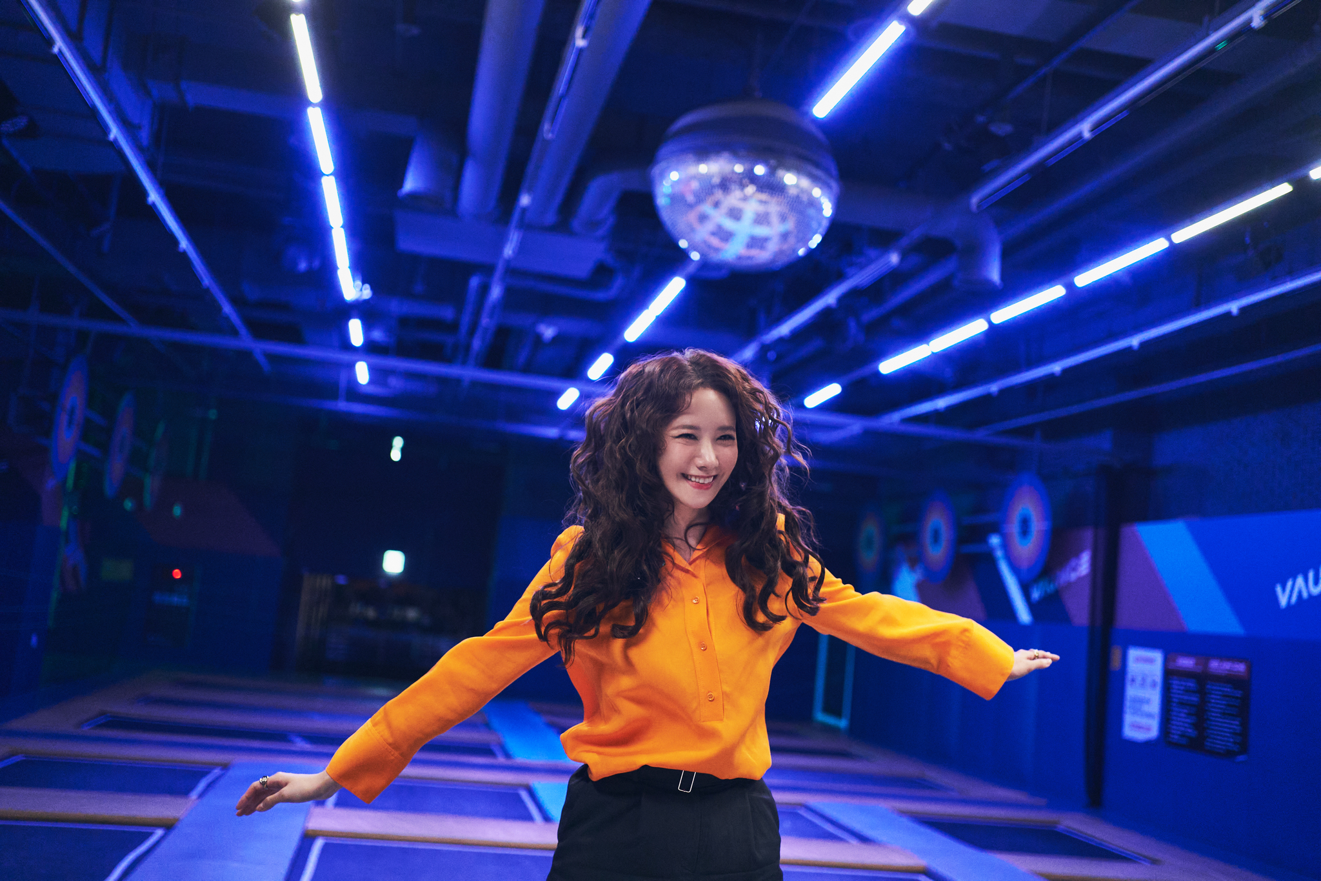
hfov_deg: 54.4
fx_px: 1284
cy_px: 440
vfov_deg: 37.8
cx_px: 660
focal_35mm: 35
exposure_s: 1/800
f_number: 2
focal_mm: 35
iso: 8000
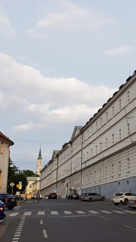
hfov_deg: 29.3
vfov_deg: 52.8
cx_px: 134
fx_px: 244
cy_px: 121
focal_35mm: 38
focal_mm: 4.2
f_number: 1.7
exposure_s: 1/1268
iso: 40
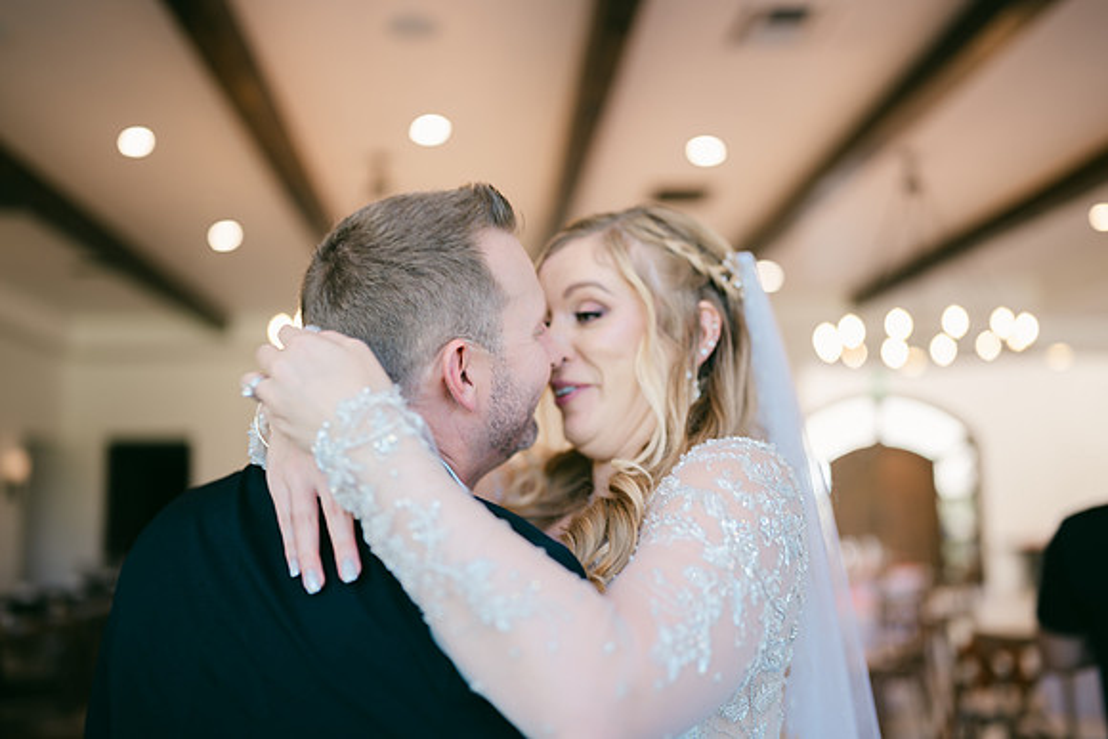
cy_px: 370
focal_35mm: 35
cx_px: 554
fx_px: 1077
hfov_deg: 54.4
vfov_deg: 37.9
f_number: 1.2
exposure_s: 1/125
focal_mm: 35
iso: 64
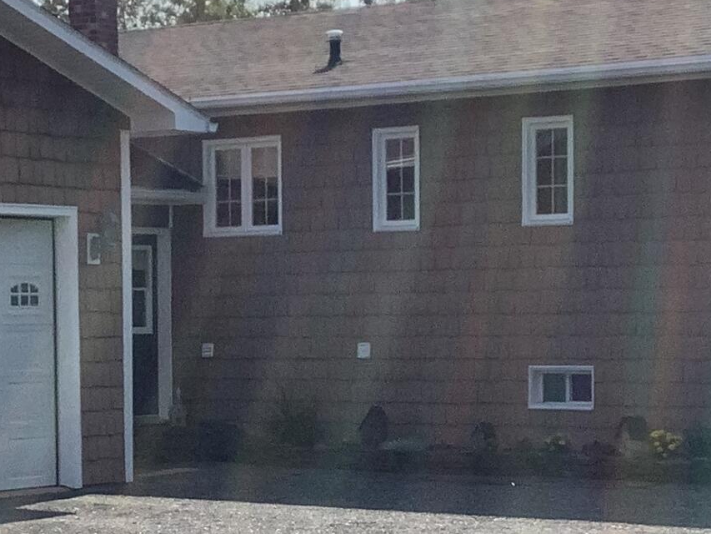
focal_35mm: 109
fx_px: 2239
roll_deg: +0.1
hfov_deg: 18.0
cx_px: 285
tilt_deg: -3.8
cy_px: 433
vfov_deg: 13.5
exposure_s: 1/2331
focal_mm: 3.3
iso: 25
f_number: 2.4
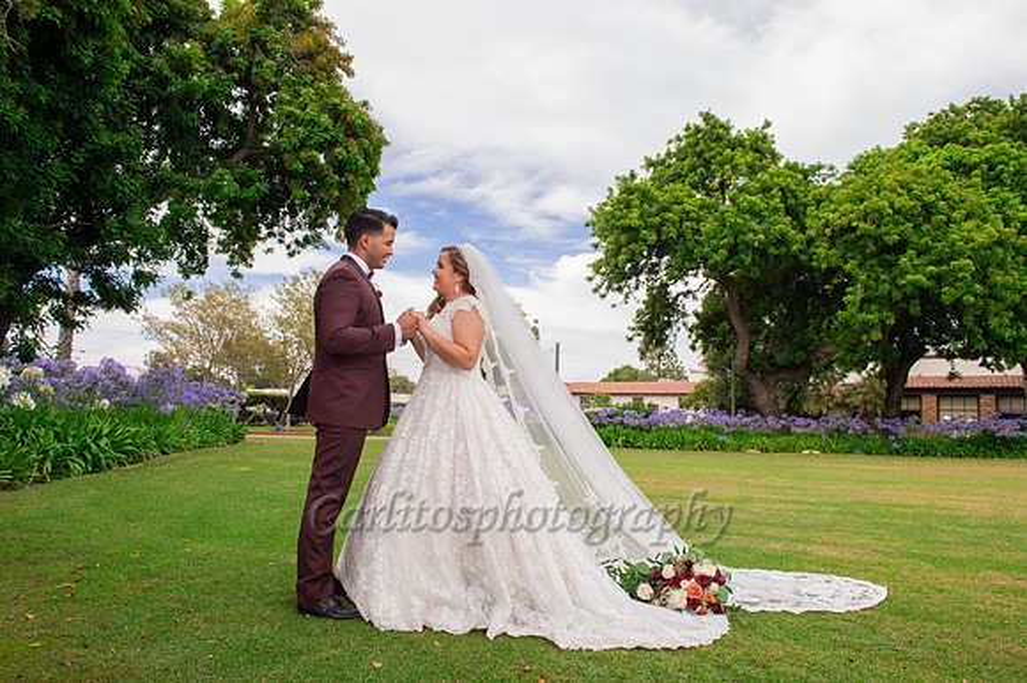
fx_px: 684
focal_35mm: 24
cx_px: 514
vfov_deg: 53.1
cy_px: 342
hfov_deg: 73.8
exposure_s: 1/250
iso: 400
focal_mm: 24
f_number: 8
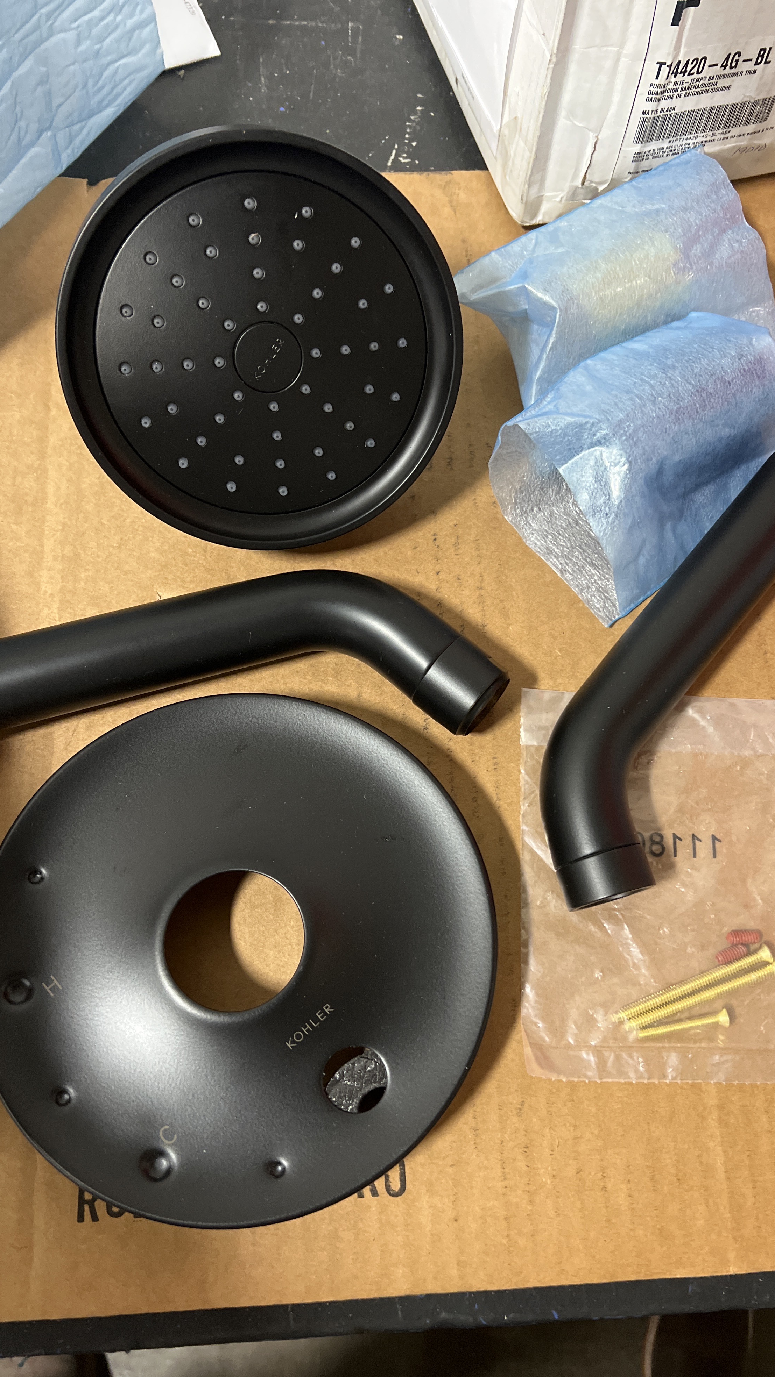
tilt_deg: -71.0
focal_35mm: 29
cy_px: 704
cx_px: 419
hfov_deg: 40.2
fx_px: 1060
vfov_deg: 66.1
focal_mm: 5.7
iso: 400
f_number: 1.5
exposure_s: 1/40
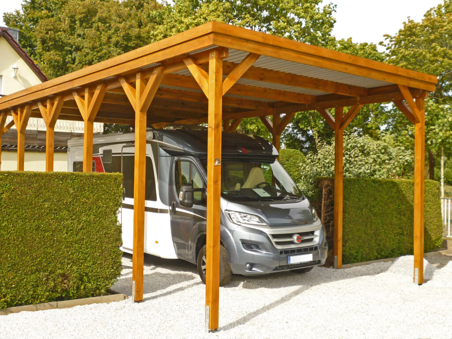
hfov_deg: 45.8
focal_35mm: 41
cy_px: 170
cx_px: 226
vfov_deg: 35.1
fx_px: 535
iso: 80
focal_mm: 5.8
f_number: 3.5
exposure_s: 1/320
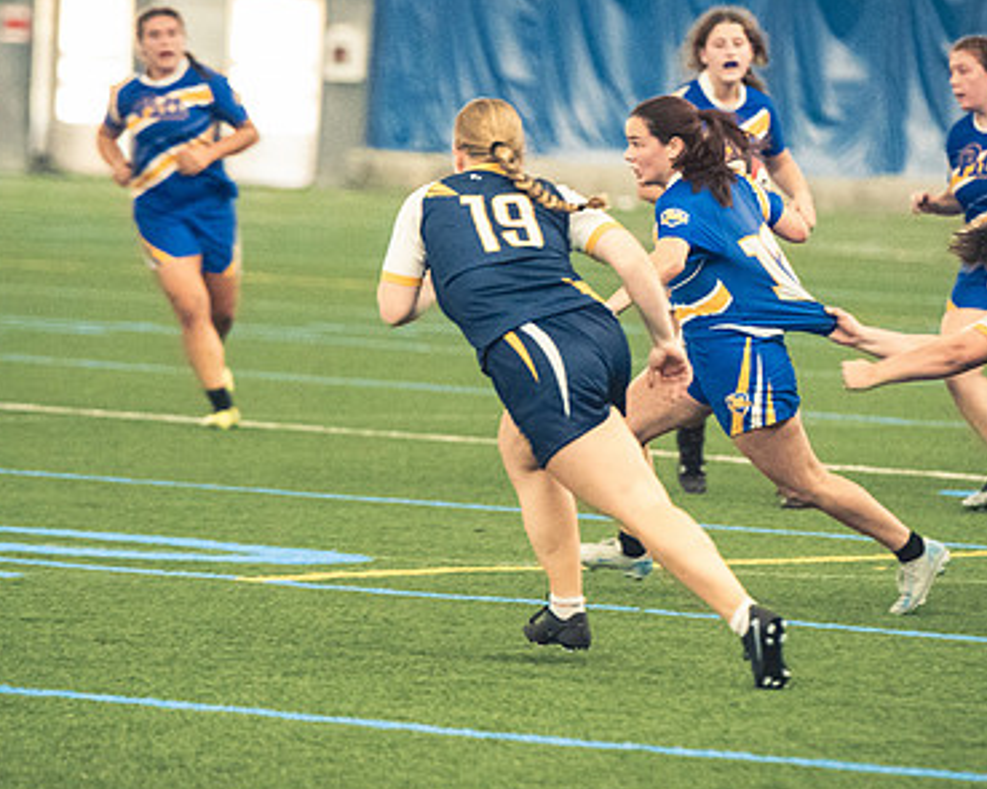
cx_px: 543
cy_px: 380
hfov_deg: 5.5
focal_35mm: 354
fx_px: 10338
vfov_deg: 4.4
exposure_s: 1/500
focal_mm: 160
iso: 12800
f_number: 2.8
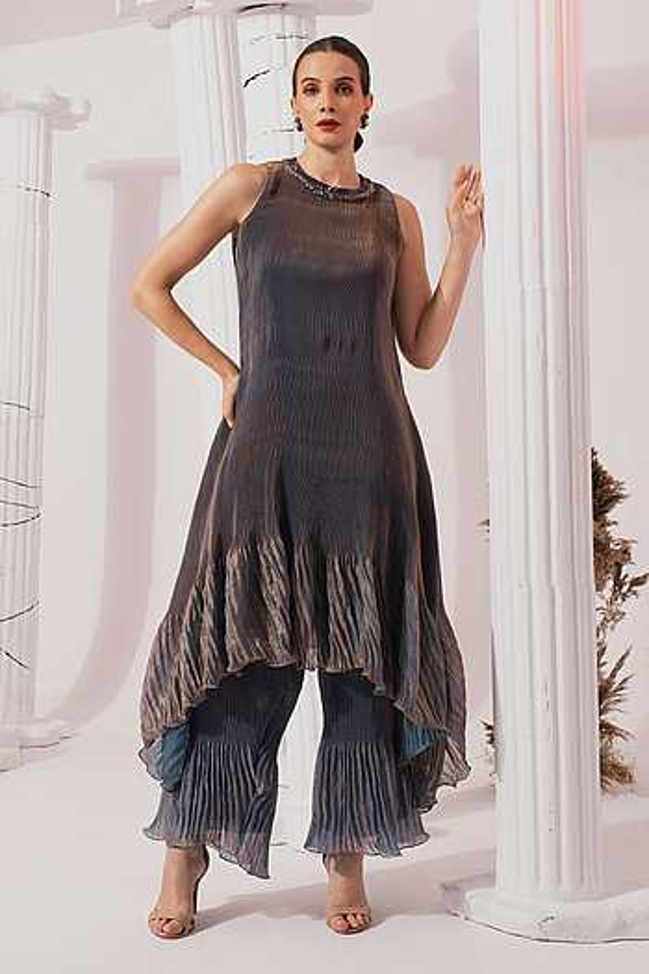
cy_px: 487
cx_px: 324
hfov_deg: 37.9
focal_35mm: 35
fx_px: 946
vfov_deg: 54.4
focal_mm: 35
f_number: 5.6
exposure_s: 1/160
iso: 31
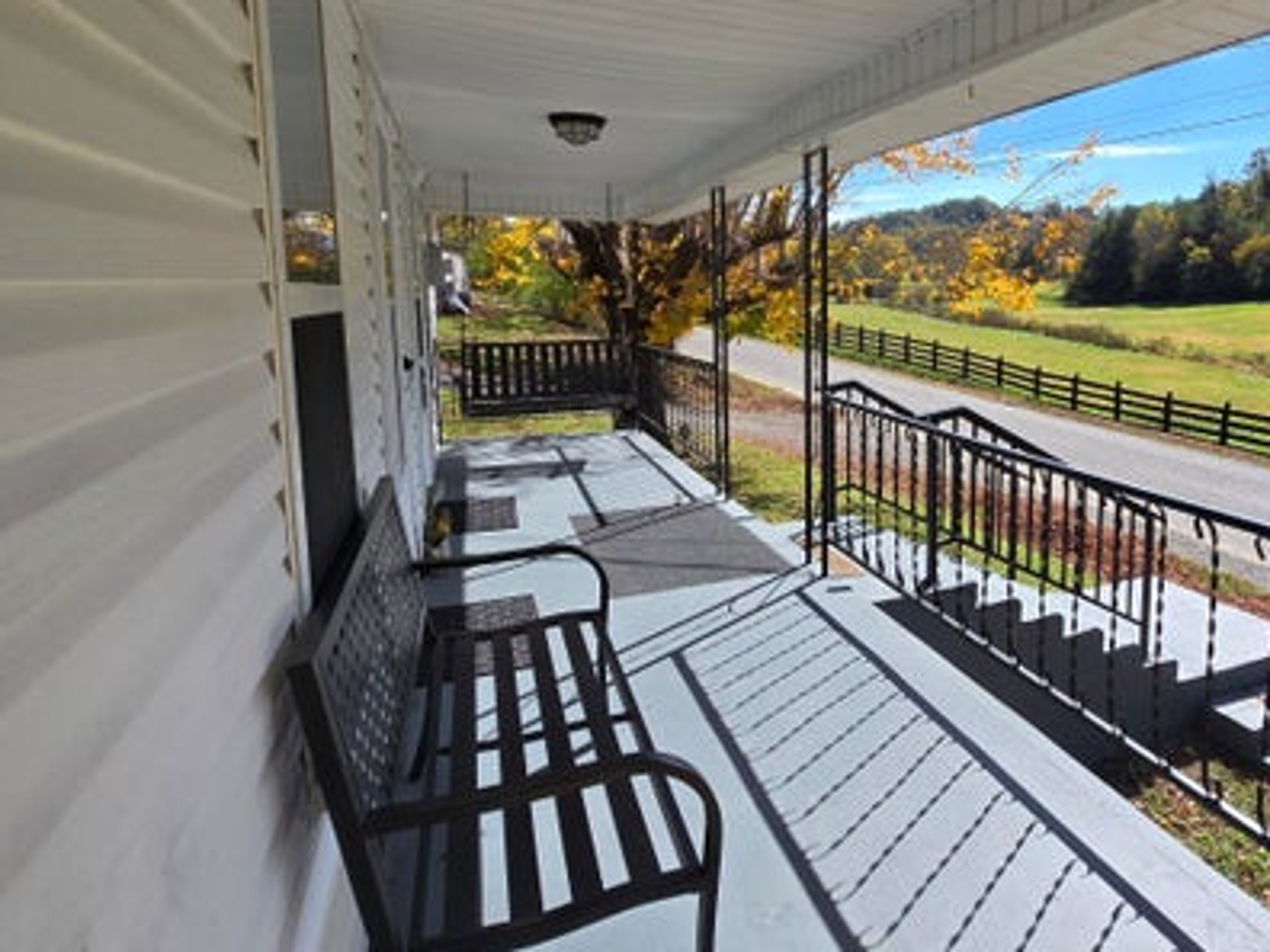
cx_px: 847
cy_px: 388
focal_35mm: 21
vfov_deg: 63.0
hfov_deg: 76.5
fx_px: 770
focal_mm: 2.2
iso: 50
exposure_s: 1/1728
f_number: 2.2
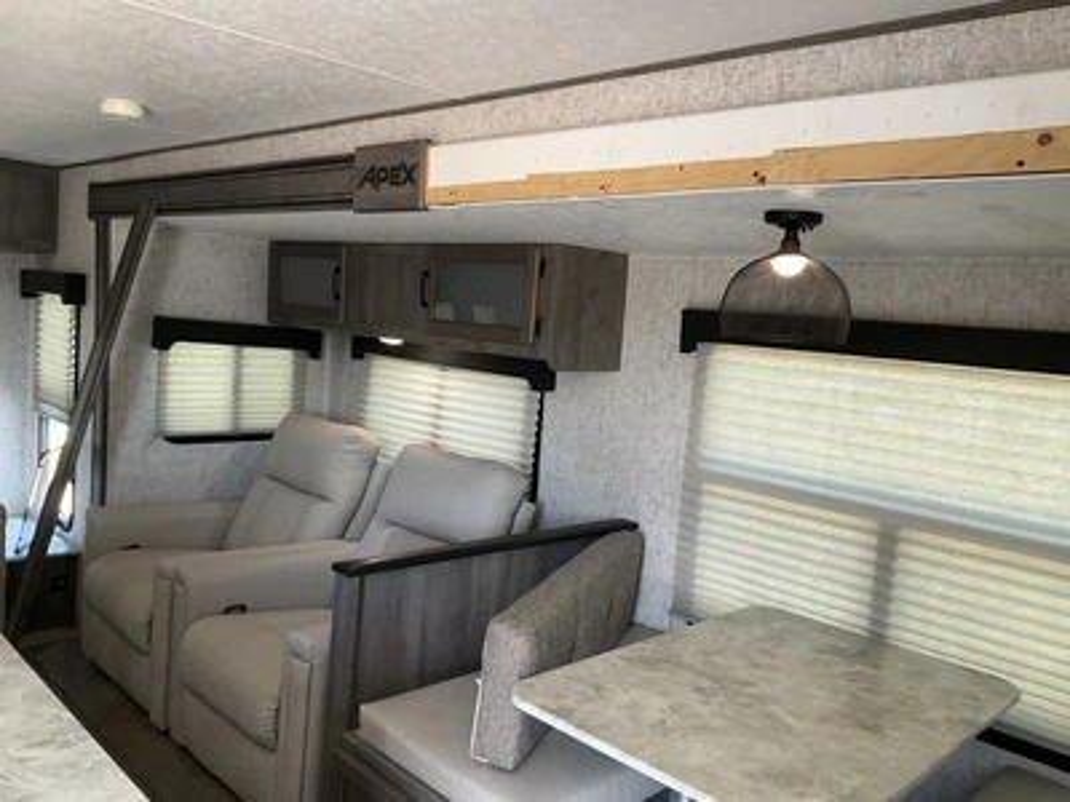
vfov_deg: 48.2
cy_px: 401
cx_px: 535
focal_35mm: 29
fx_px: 896
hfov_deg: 61.7
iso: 64
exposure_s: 1/62
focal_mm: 3
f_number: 1.8
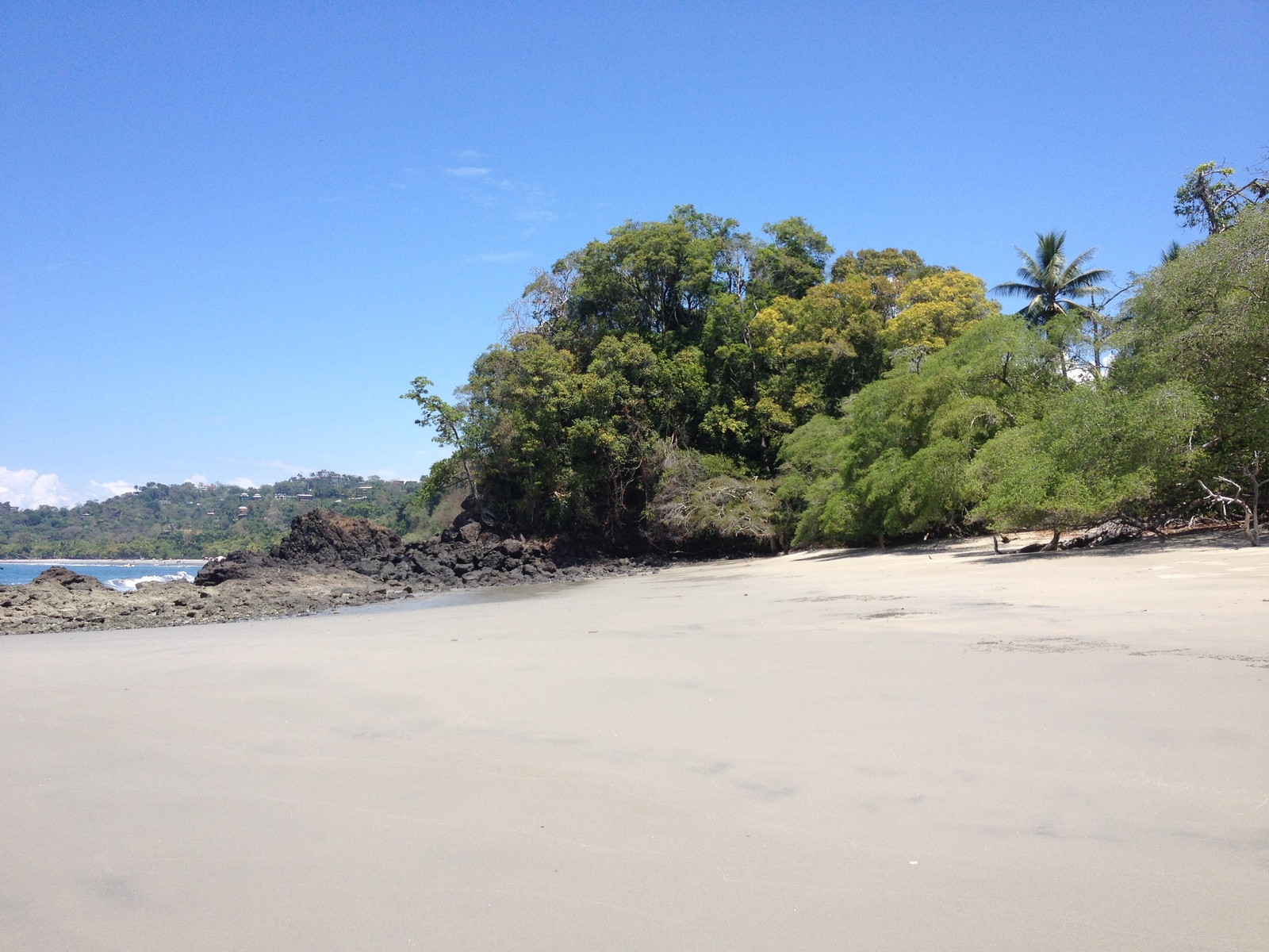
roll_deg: +0.9
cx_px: 634
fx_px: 1283
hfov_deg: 52.6
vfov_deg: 40.7
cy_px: 476
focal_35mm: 35
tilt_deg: +1.5
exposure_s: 1/1534
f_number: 2.4
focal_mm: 4.28
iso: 50
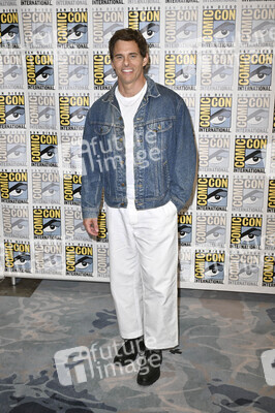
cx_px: 138
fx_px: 436
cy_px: 206
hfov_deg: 35.0
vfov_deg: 50.7
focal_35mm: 38
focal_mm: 38
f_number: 5
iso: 2500
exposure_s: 1/250
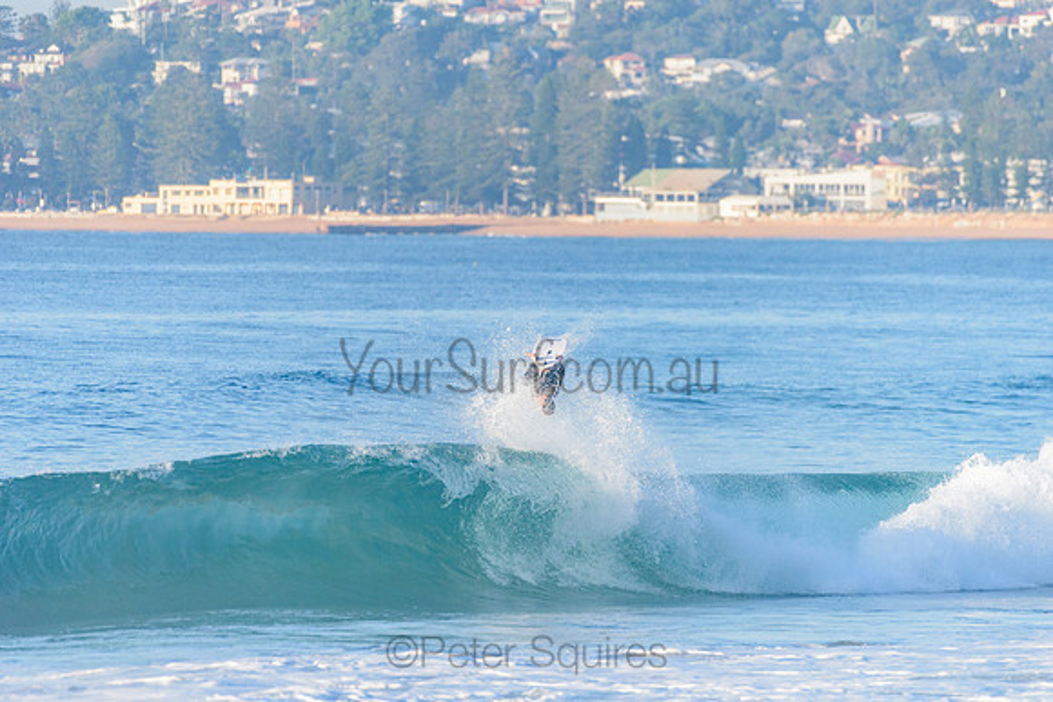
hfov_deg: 4.1
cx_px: 526
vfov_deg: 2.8
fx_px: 14628
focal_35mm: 500
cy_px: 351
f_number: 5.6
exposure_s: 1/2000
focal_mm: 500
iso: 400
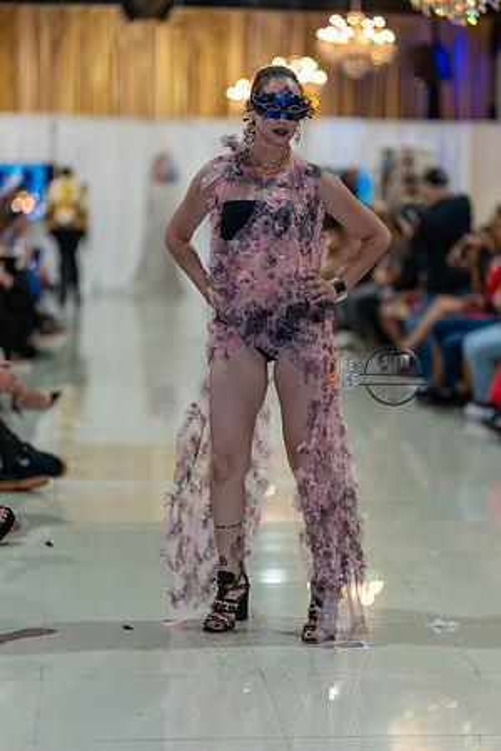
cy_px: 376
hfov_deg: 16.1
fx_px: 1774
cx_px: 250
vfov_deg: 23.9
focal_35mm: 85
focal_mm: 85
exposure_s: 1/160
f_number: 1.4
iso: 100
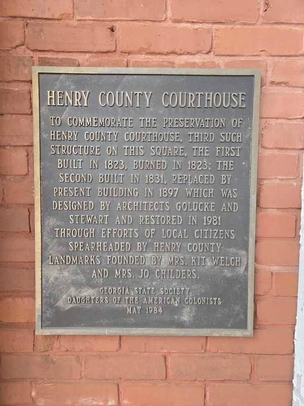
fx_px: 269
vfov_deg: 73.9
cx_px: 152
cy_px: 203
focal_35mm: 23
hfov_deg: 58.9
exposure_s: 1/120
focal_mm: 5.4
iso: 320
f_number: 1.8
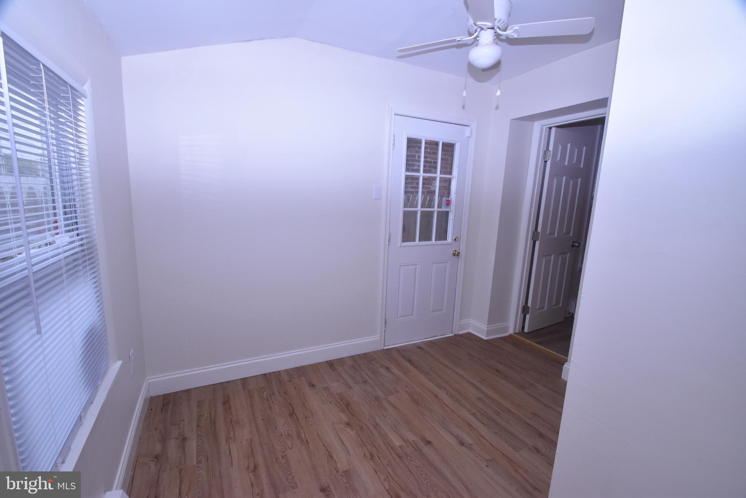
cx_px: 373
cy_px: 249
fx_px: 311
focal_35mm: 15
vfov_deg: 77.4
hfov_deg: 100.4
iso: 900
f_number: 13
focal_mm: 10
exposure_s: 1/60
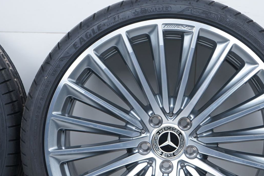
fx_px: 623
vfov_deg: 16.0
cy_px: 140
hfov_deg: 23.8
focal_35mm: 85
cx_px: 168
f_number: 7.1
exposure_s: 1/125
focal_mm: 46
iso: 250
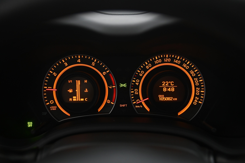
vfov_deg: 30.5
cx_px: 122
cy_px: 82
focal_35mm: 44
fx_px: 299
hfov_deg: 44.5
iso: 2000
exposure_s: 1/20
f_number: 4
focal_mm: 44
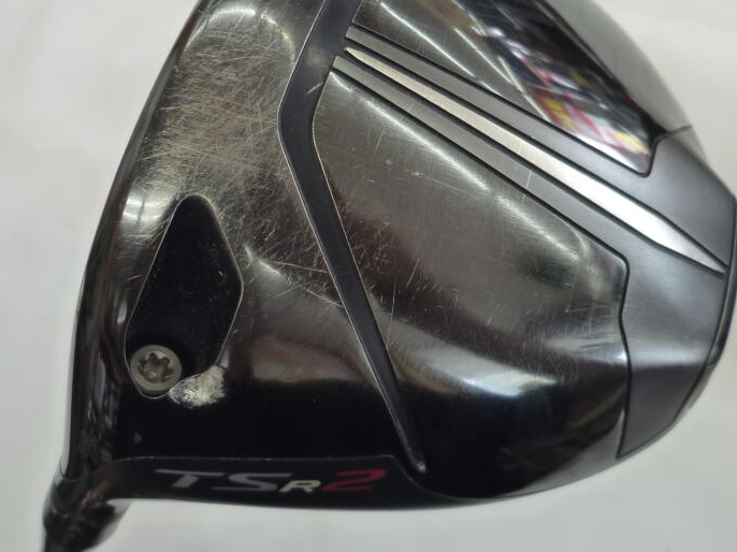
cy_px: 222
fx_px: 745
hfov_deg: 52.3
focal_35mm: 35
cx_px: 442
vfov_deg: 40.5
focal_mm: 4.5
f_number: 2.8
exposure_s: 1/40
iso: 125
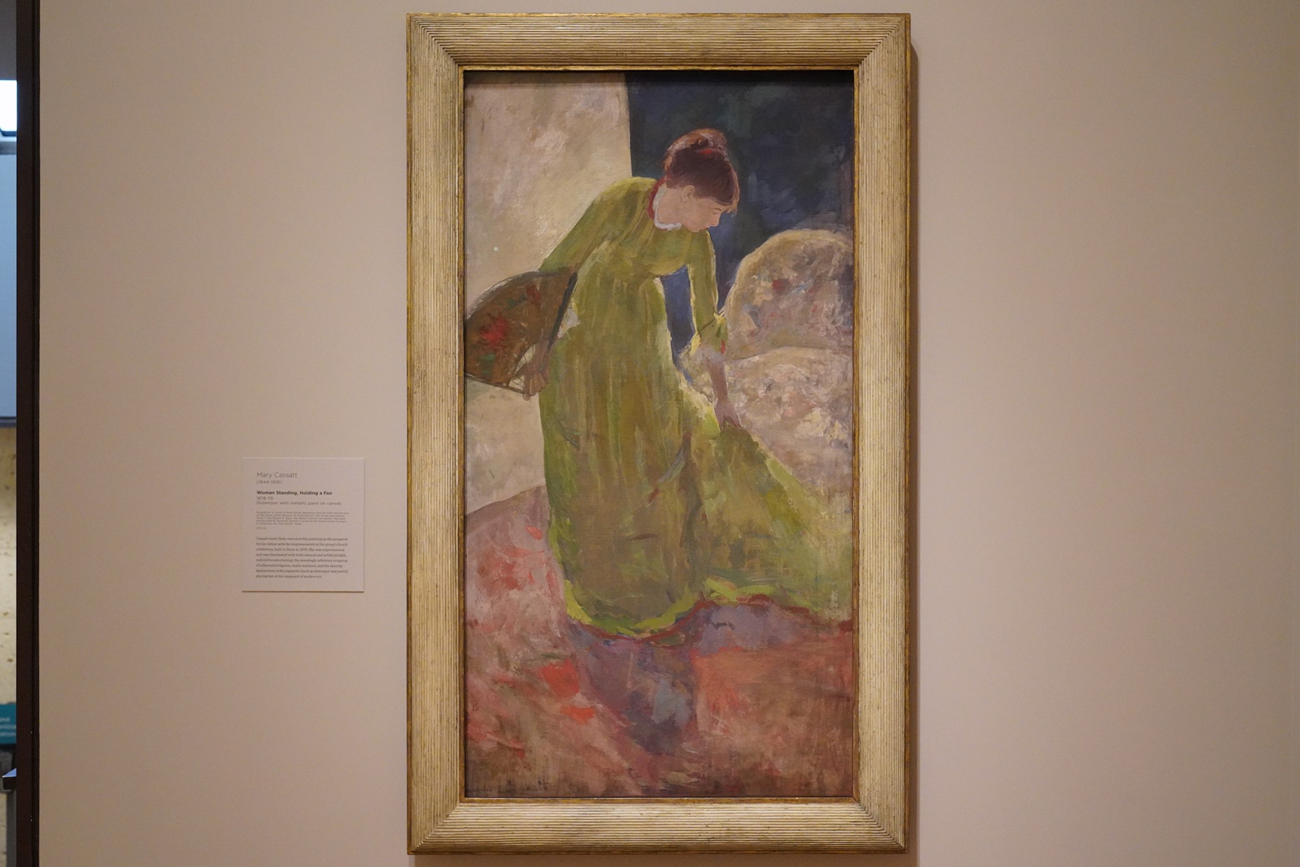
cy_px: 434
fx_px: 1408
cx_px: 650
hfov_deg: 49.5
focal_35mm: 39
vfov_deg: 34.2
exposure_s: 1/100
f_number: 7.1
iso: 8000
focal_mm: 39
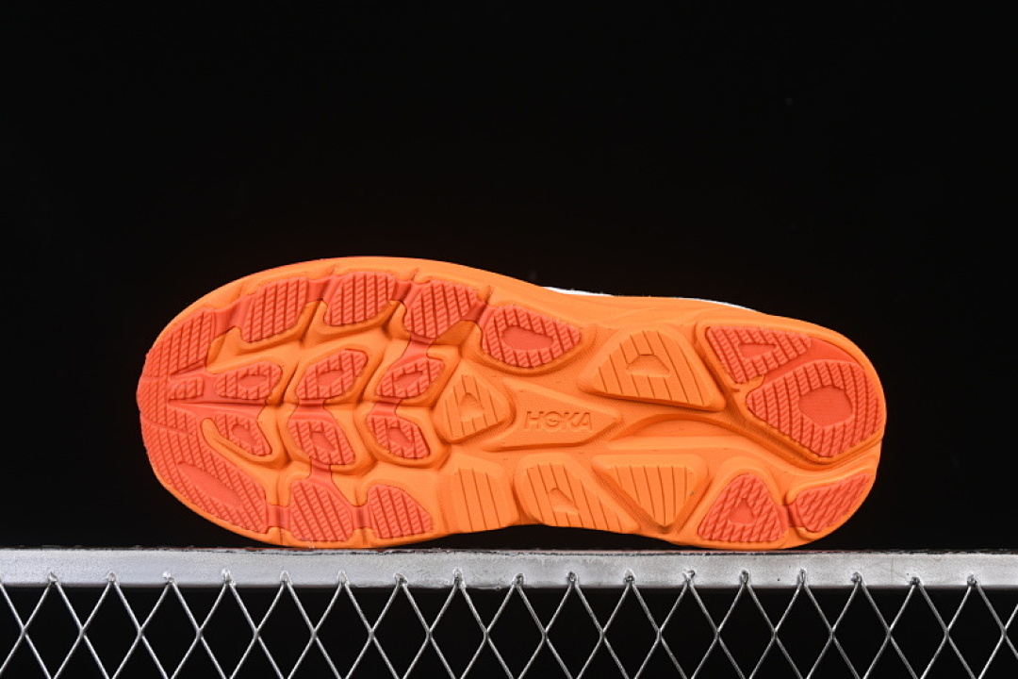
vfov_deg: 18.2
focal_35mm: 75
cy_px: 340
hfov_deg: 27.0
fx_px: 2121
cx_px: 509
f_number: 8
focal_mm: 50
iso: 160
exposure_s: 1/80
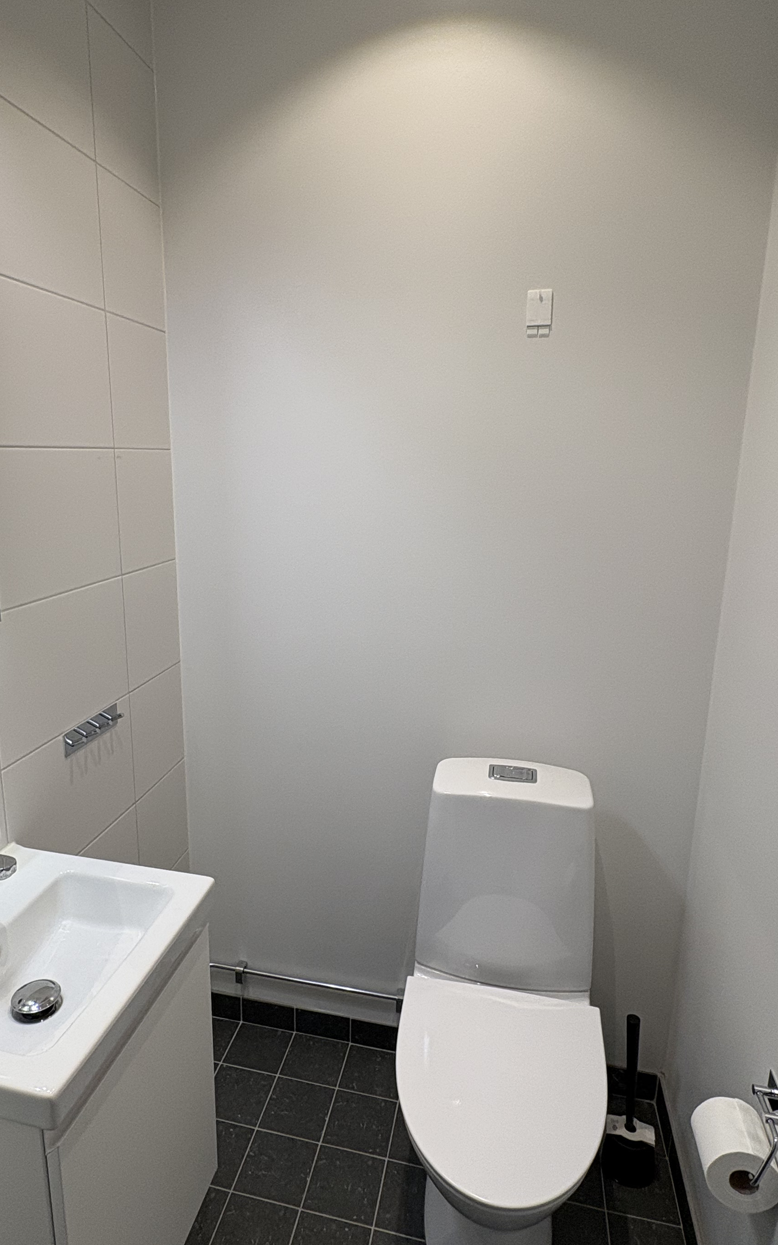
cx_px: 332
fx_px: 746
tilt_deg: -12.3
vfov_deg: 79.7
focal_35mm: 22
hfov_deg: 54.8
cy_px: 621
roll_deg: -0.1
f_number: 2.2
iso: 100
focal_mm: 2.22
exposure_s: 1/100
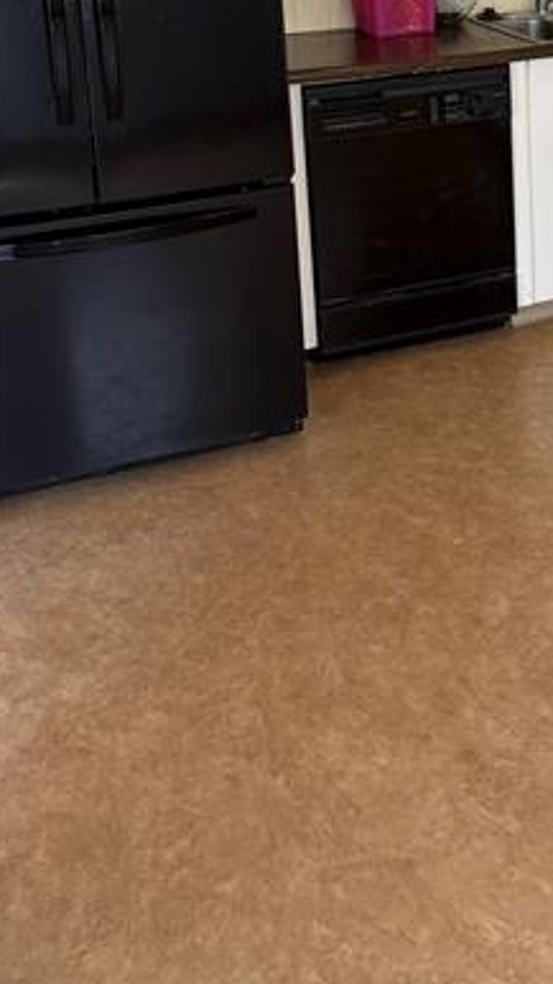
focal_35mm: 52
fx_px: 1356
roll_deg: +1.7
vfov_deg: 37.6
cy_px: 125
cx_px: 595
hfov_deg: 21.9
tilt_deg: -12.6
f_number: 1.78
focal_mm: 6.76
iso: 125
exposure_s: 1/120
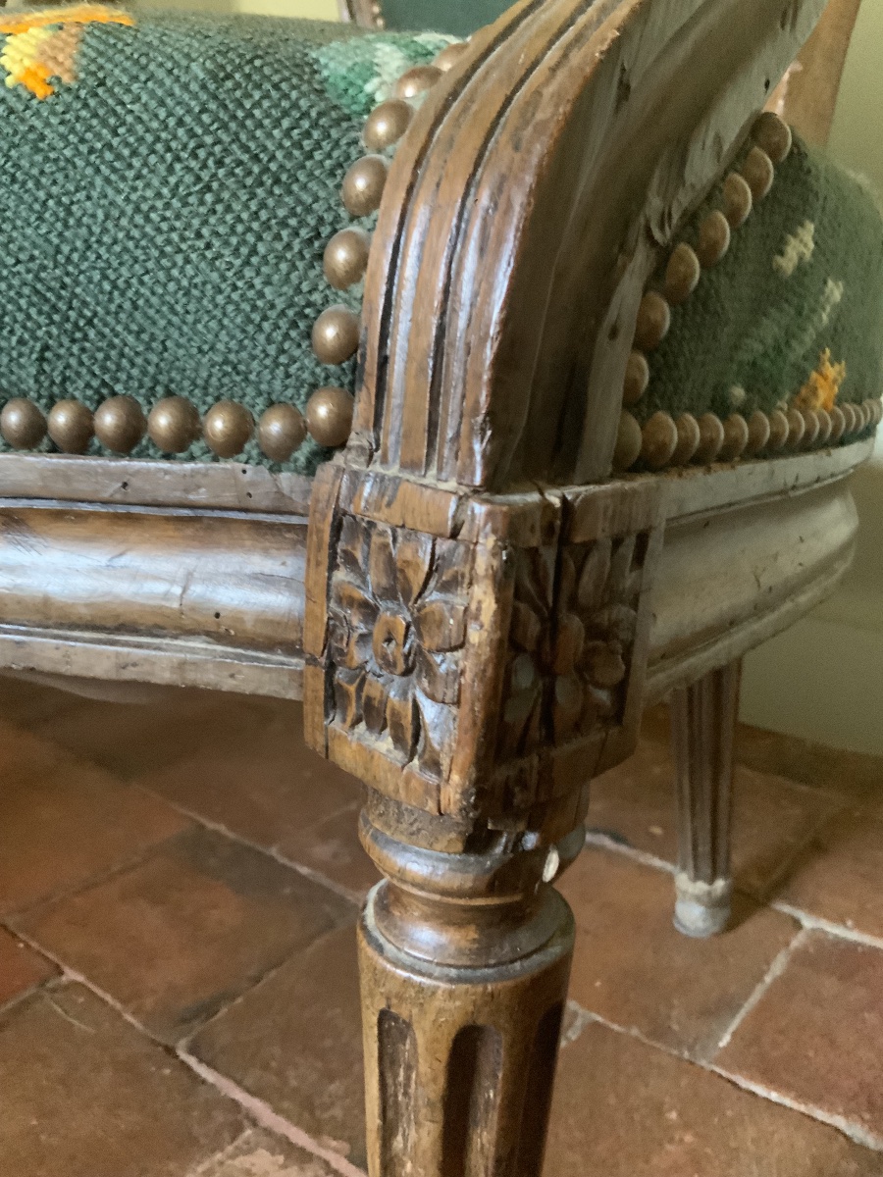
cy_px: 588
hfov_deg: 48.2
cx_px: 442
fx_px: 986
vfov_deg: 61.7
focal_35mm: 29
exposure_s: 1/30
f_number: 1.8
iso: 500
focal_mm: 3
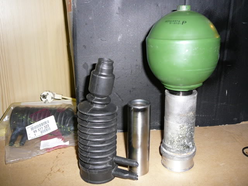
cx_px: 124
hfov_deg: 52.6
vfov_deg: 40.7
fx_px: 251
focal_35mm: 35
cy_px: 93
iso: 100
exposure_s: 1/30
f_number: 2.8
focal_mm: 5.2
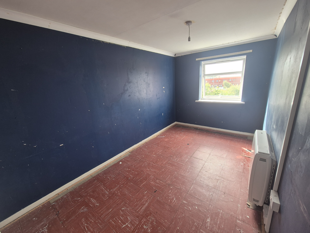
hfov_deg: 106.2
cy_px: 116
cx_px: 155
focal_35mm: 13
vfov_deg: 89.9
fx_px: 116
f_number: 2.2
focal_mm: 2.2
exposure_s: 1/50
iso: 50
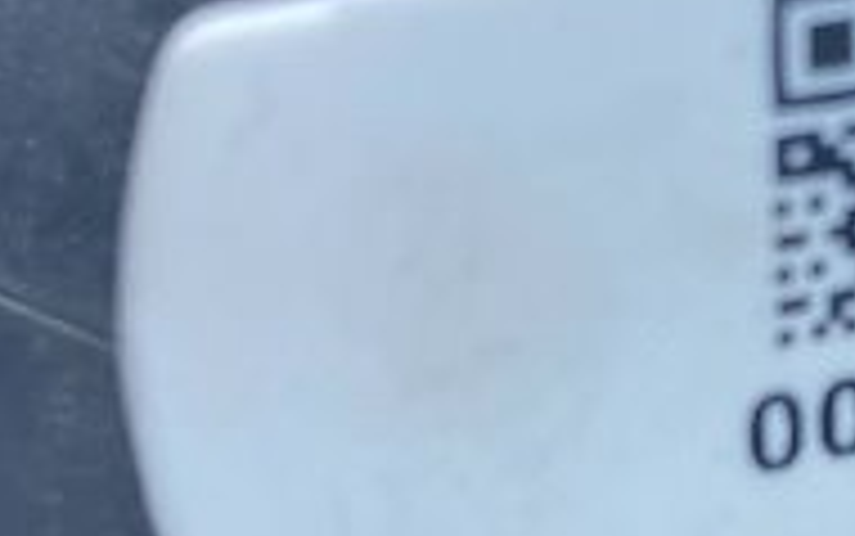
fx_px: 2168
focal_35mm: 93
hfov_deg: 20.9
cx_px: 999
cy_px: 464
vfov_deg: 14.0
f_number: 1.8
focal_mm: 4.25
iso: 32
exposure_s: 1/539
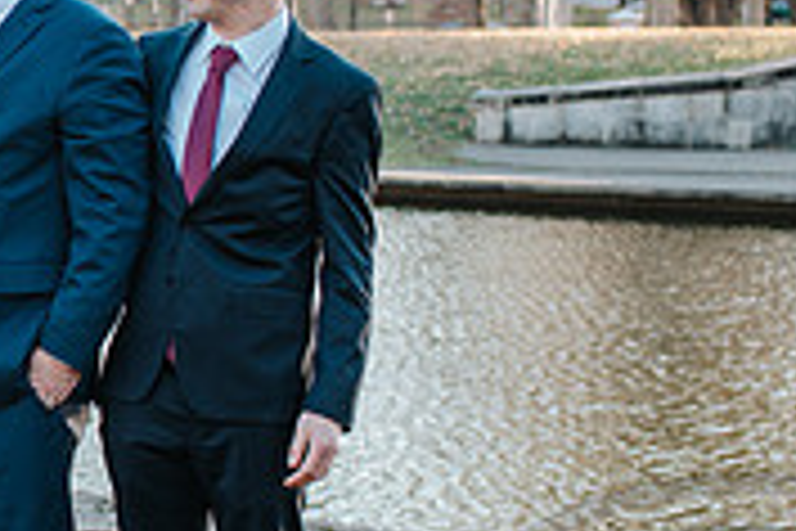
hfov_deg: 14.8
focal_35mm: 129
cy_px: 254
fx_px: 2852
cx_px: -376
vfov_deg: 10.6
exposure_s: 1/400
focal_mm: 35
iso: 400
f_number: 2.8
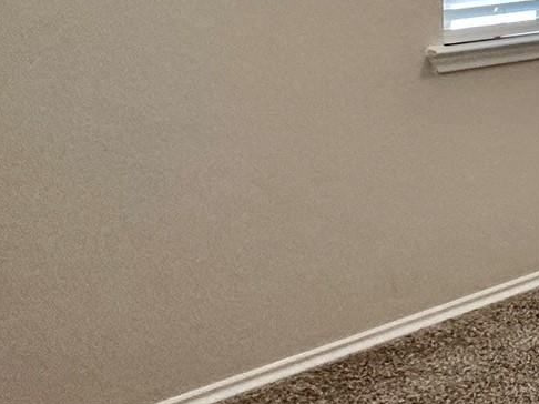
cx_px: 1024
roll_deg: -0.5
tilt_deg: -0.8
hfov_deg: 20.3
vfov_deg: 22.3
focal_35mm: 59
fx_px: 918
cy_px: -115
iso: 200
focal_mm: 2.22
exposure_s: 1/120
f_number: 2.2
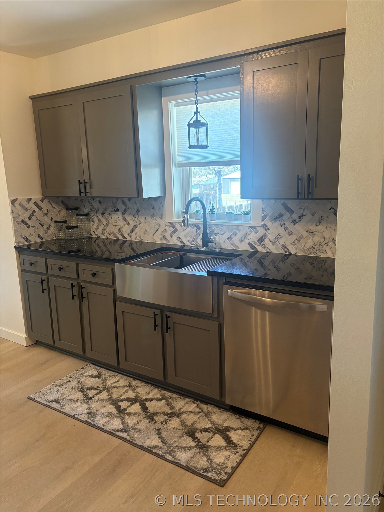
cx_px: 192
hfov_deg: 53.1
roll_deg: +1.0
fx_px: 385
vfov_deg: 67.3
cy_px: 256
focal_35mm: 26
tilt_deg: -12.5
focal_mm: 5.96
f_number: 1.6
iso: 160
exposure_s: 1/60
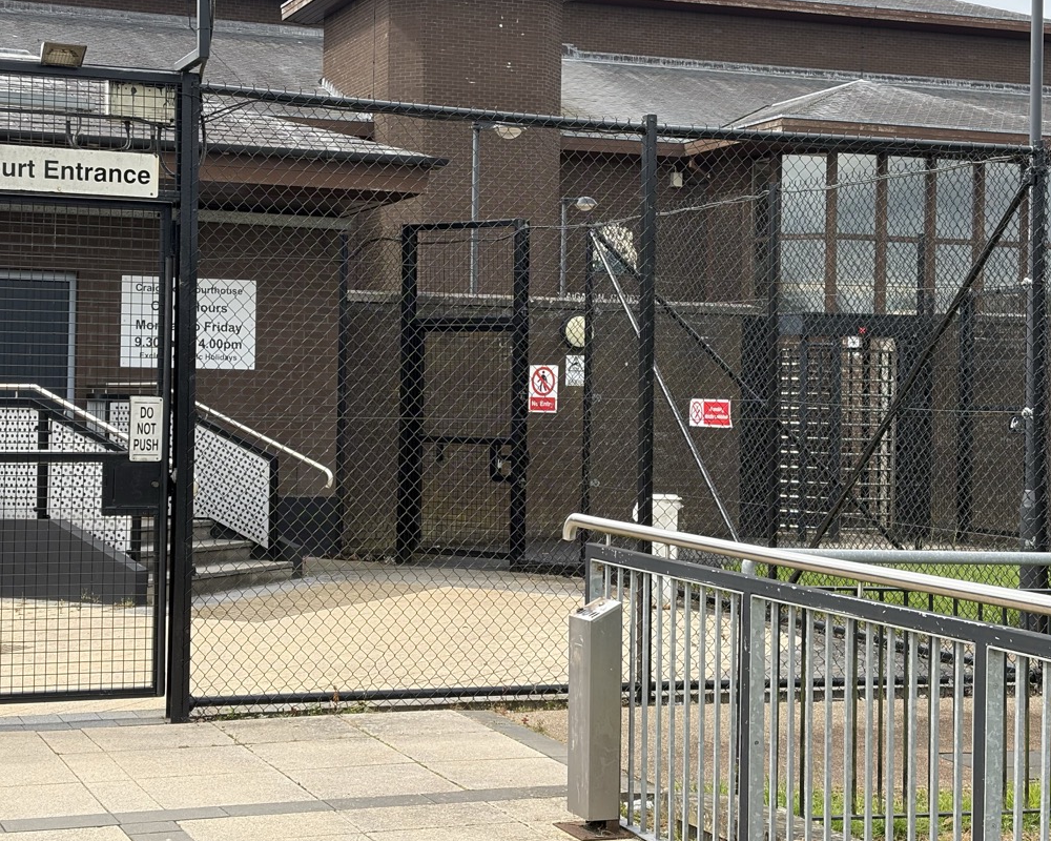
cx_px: 452
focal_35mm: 65
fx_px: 2022
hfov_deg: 29.1
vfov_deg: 23.5
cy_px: 352
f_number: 1.6
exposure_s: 1/1957
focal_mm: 5.96
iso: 50
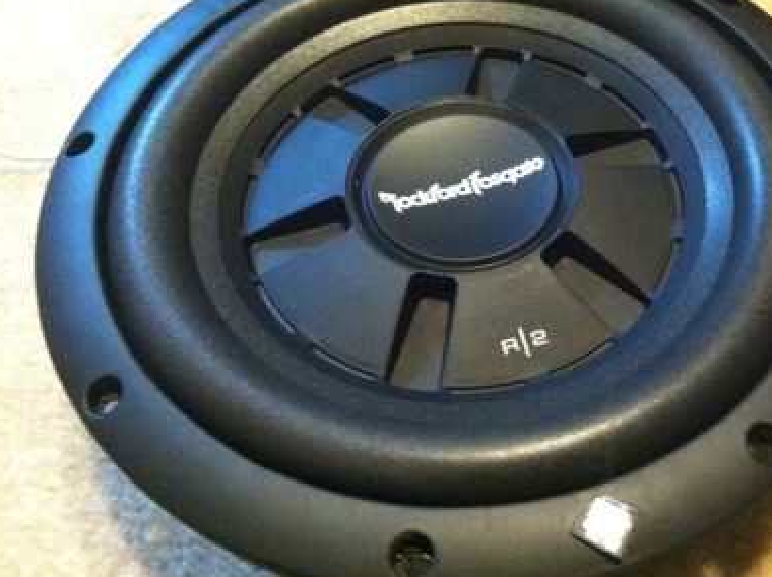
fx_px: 1025
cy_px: 229
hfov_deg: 40.9
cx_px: 496
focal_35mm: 46
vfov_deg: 31.4
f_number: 2.8
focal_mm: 3.85
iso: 1000
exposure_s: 1/15
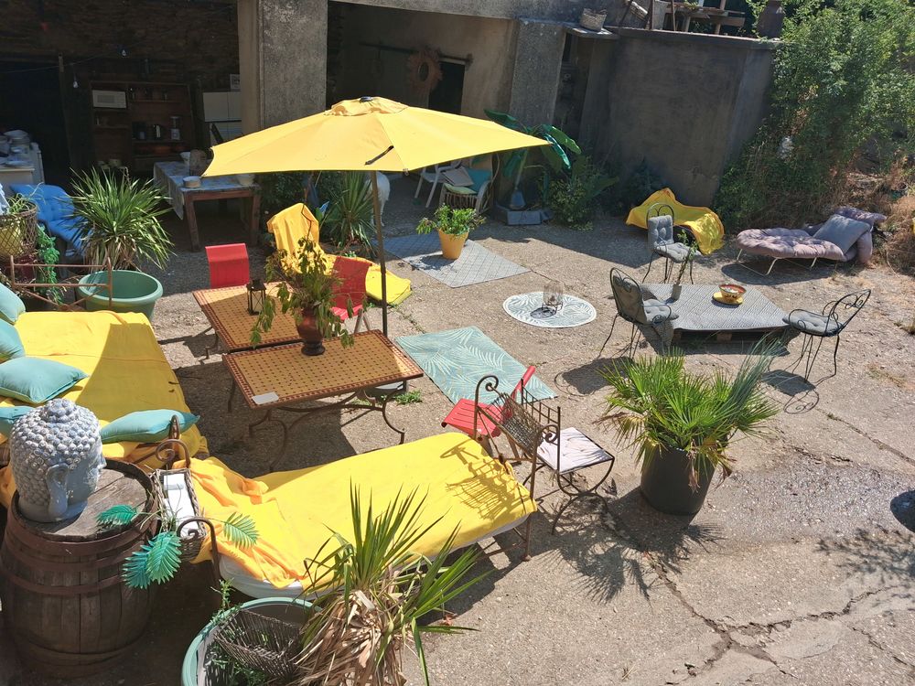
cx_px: 458
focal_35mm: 27
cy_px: 343
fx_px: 714
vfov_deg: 51.4
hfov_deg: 65.3
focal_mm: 4
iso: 25
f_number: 1.8
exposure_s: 1/773
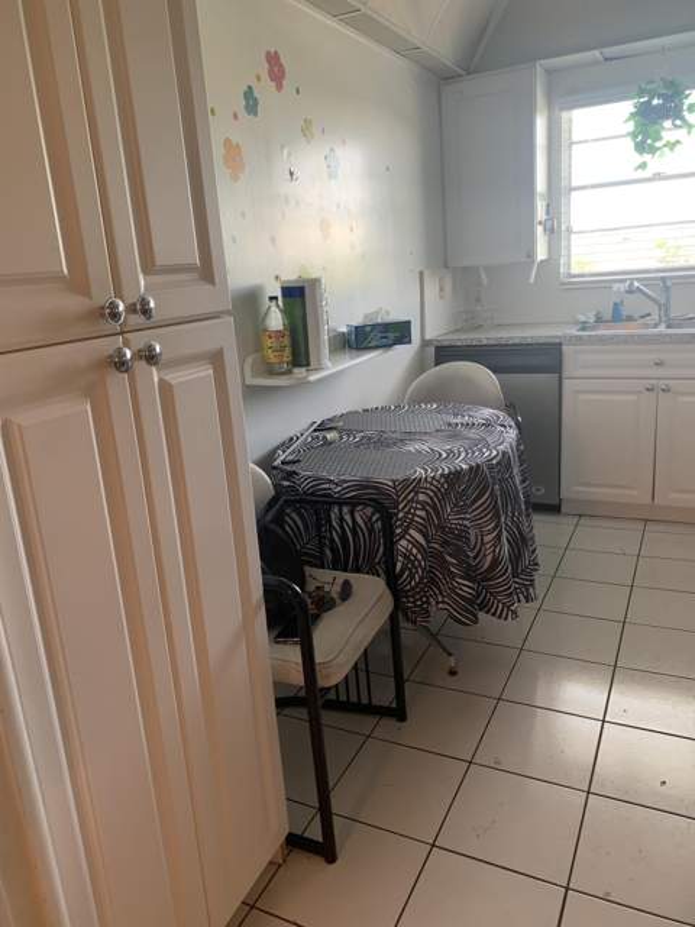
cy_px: 464
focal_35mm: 26
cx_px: 348
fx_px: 696
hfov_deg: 53.1
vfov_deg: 67.3
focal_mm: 4.25
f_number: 1.8
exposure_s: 1/60
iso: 100
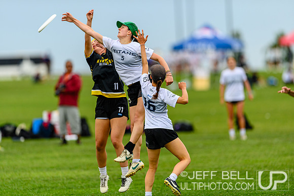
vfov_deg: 3.4
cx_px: 147
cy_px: 98
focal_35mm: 400
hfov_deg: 5.2
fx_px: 3267
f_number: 3.2
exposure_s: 1/1250
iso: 280
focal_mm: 400
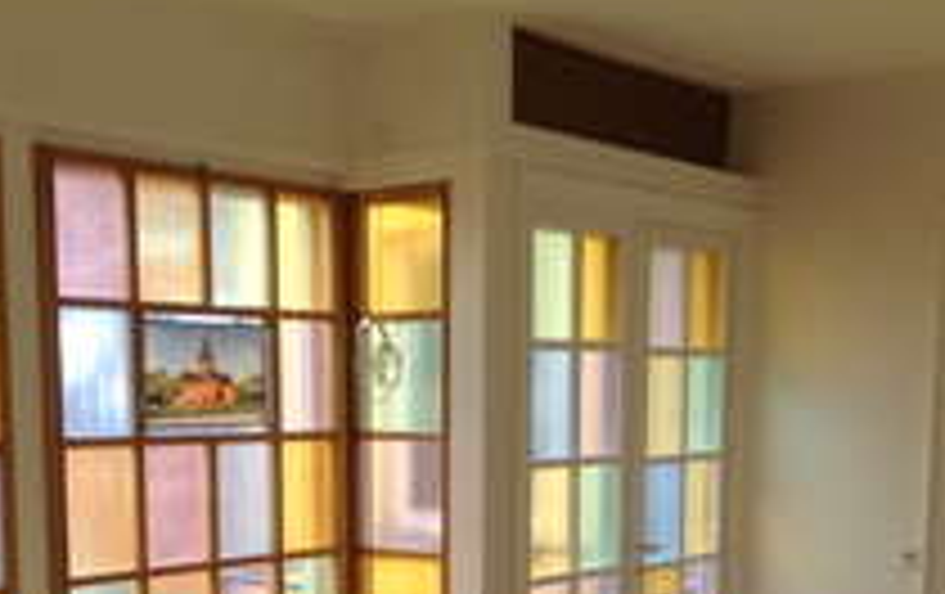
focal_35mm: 66
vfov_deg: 19.2
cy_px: 608
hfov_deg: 31.0
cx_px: 434
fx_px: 1703
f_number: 2.4
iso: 50
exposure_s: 1/139
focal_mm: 4.28
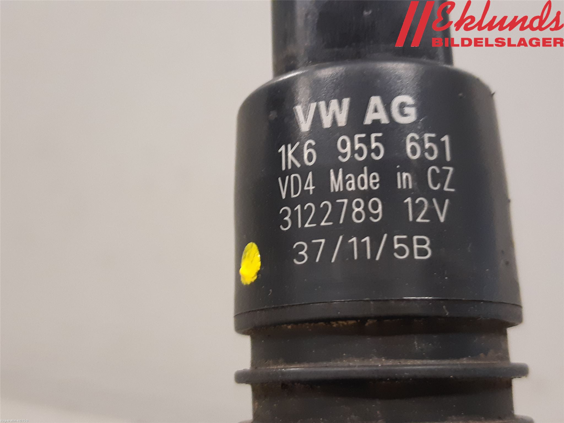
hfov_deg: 67.3
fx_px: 424
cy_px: 212
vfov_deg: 53.1
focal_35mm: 26
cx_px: 282
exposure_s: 1/50
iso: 250
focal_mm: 3.93
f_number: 1.7
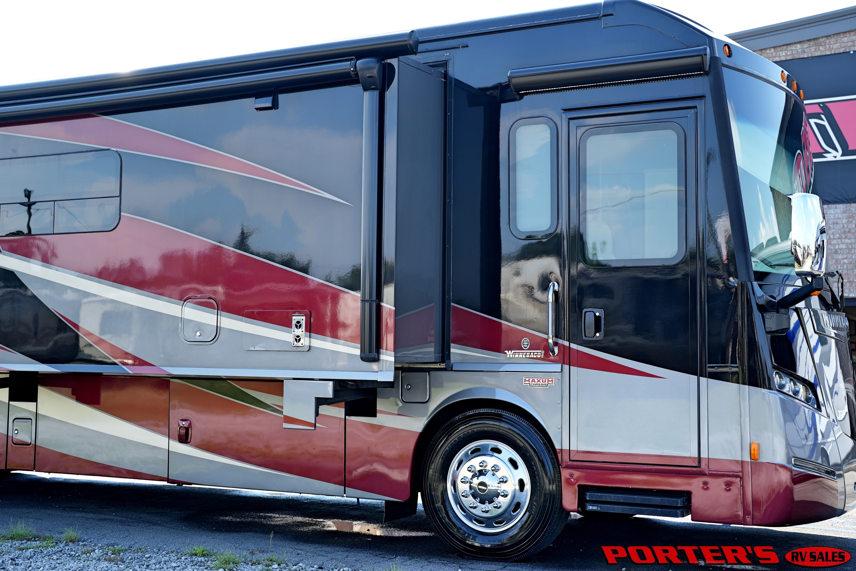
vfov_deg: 27.0
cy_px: 286
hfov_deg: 39.6
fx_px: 1189
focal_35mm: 50
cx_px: 428
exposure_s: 1/160
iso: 100
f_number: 4
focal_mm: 50
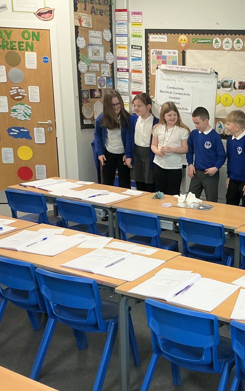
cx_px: 256
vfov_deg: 41.7
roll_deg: -2.9
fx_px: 513
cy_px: 227
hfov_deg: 25.3
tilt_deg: -17.3
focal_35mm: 48
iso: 64
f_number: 1.8
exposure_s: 1/50
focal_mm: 3
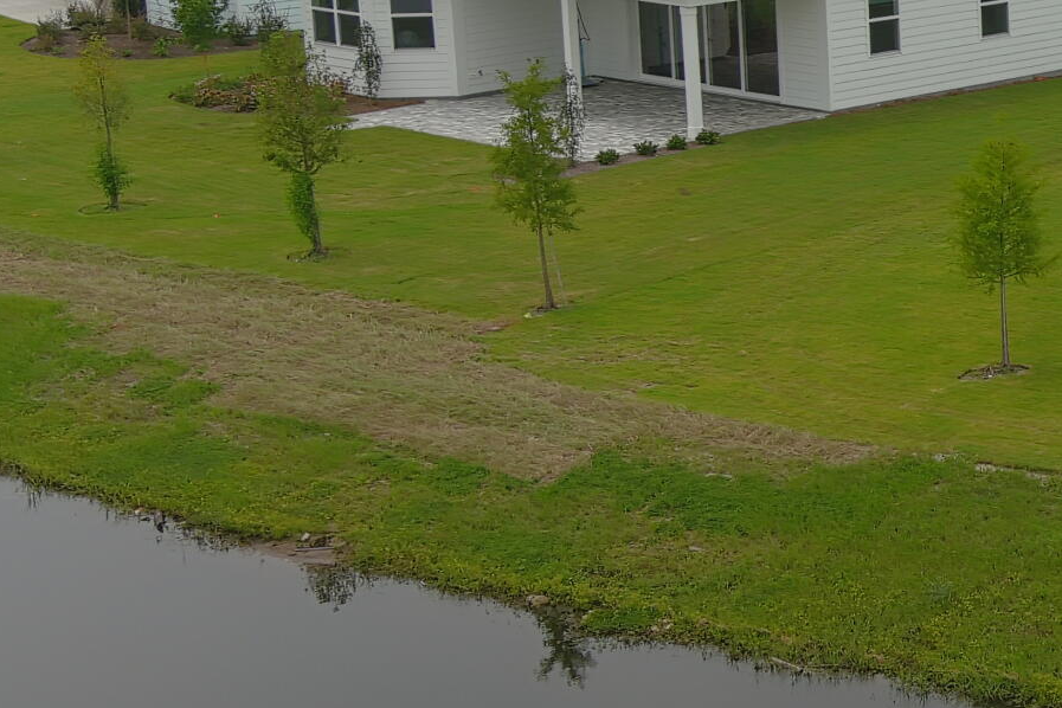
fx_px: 2861
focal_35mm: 97
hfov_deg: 19.2
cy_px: 161
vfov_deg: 14.0
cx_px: 1447
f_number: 2.8
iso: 100
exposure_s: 1/1069
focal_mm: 10.57
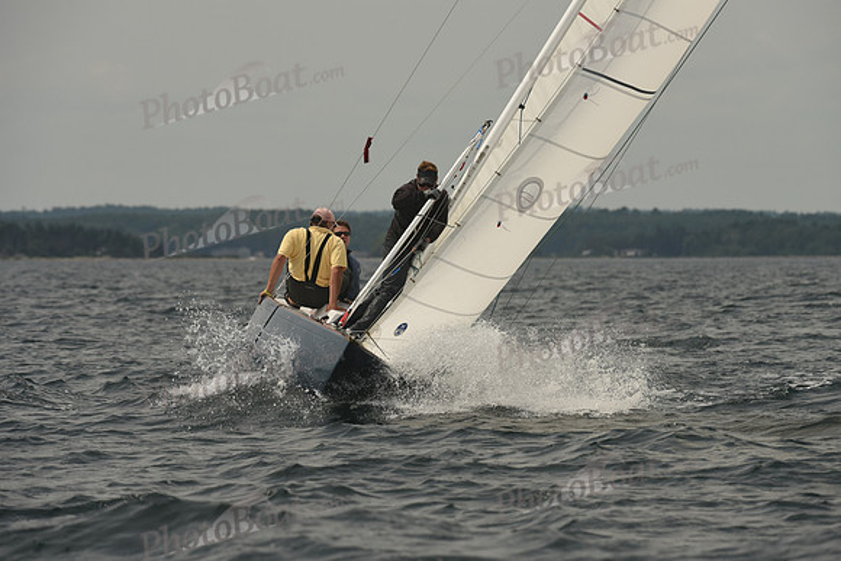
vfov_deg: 3.9
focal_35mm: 350
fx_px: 8178
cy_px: 280
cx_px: 420
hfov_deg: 5.9
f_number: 8
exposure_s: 1/1000
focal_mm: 350
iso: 250
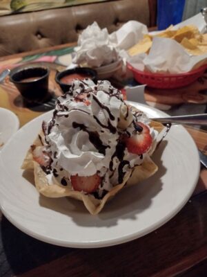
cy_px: 138
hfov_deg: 51.4
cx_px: 104
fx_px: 215
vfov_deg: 65.3
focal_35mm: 27
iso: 466
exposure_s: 1/40
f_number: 1.7
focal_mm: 4.71
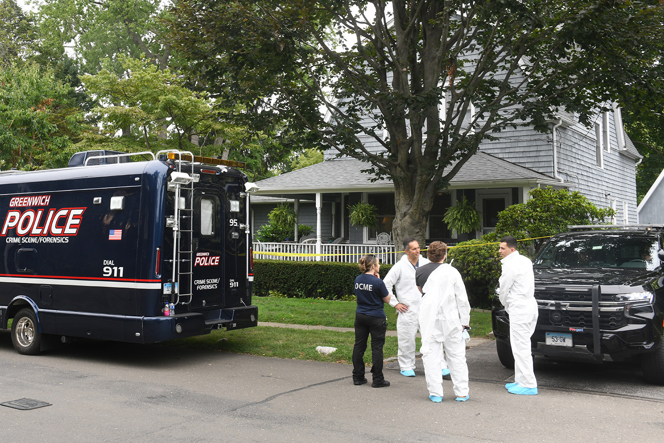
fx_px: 719
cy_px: 184
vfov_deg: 34.1
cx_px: 261
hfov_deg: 49.2
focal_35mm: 39
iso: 200
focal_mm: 32
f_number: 5.6
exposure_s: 1/50
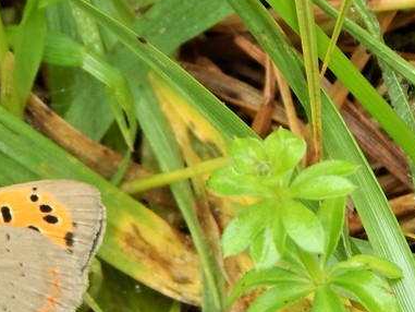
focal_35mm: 233
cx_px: 7
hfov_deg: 8.5
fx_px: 2794
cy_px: 244
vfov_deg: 6.4
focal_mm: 18.7
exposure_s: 1/30
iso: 125
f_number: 4.5
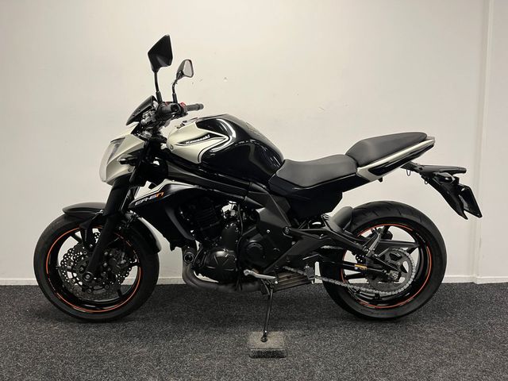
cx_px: 254
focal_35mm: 26
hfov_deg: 67.3
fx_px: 382
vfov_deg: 53.1
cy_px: 190
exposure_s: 1/50
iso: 100
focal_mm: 5.1
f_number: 1.6
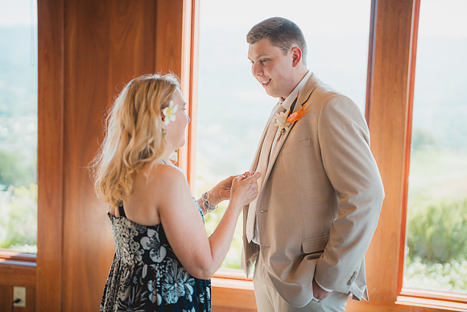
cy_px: 156
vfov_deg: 27.0
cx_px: 234
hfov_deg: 39.6
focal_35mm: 50
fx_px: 649
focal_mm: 50
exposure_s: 1/2500
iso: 400
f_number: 1.3
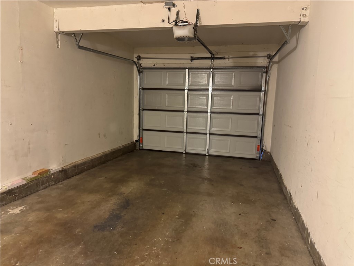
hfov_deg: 71.6
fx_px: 245
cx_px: 177
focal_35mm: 24
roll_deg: -2.6
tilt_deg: -9.5
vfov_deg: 56.8
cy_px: 133
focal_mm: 6.76
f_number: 1.78
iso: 640
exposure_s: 1/40
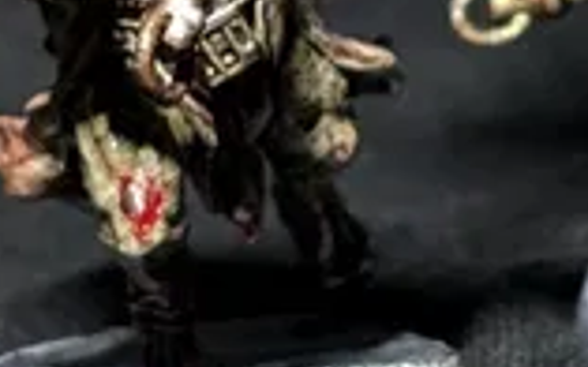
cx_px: 313
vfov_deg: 5.8
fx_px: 3604
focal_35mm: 225
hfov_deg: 9.3
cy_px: -180
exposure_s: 1/52.2
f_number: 1.68
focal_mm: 6.9
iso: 636
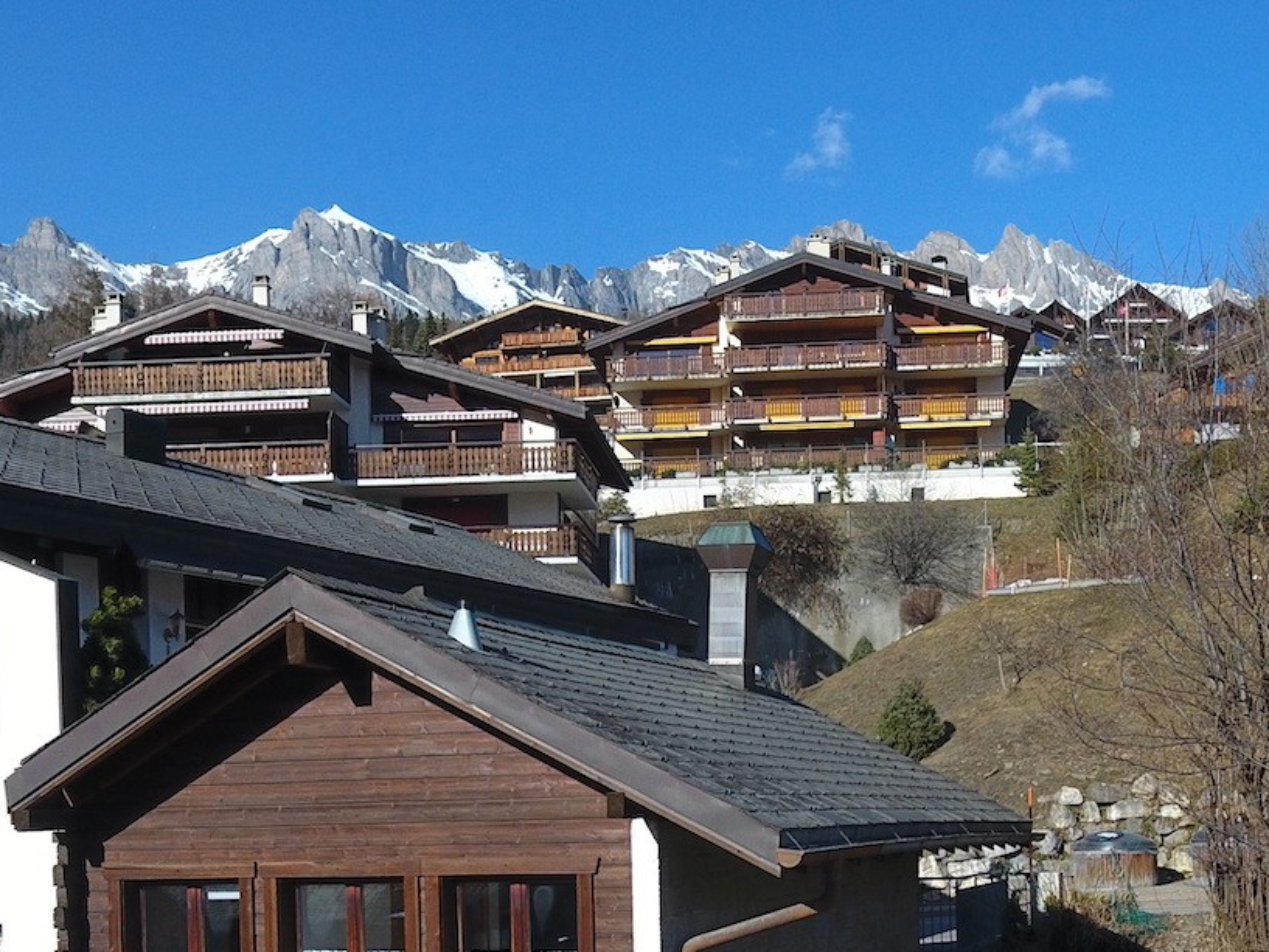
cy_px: 832
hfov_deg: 40.4
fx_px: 1723
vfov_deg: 29.8
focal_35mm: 47
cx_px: 657
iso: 100
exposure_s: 1/853
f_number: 2.8
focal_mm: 3.61
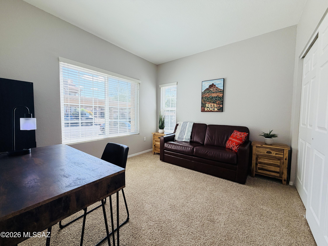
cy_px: 123
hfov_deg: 102.1
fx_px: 133
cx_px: 164
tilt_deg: -3.0
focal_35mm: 14
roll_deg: -0.8
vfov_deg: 85.7
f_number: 2.2
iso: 50
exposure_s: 1/126
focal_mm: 2.22
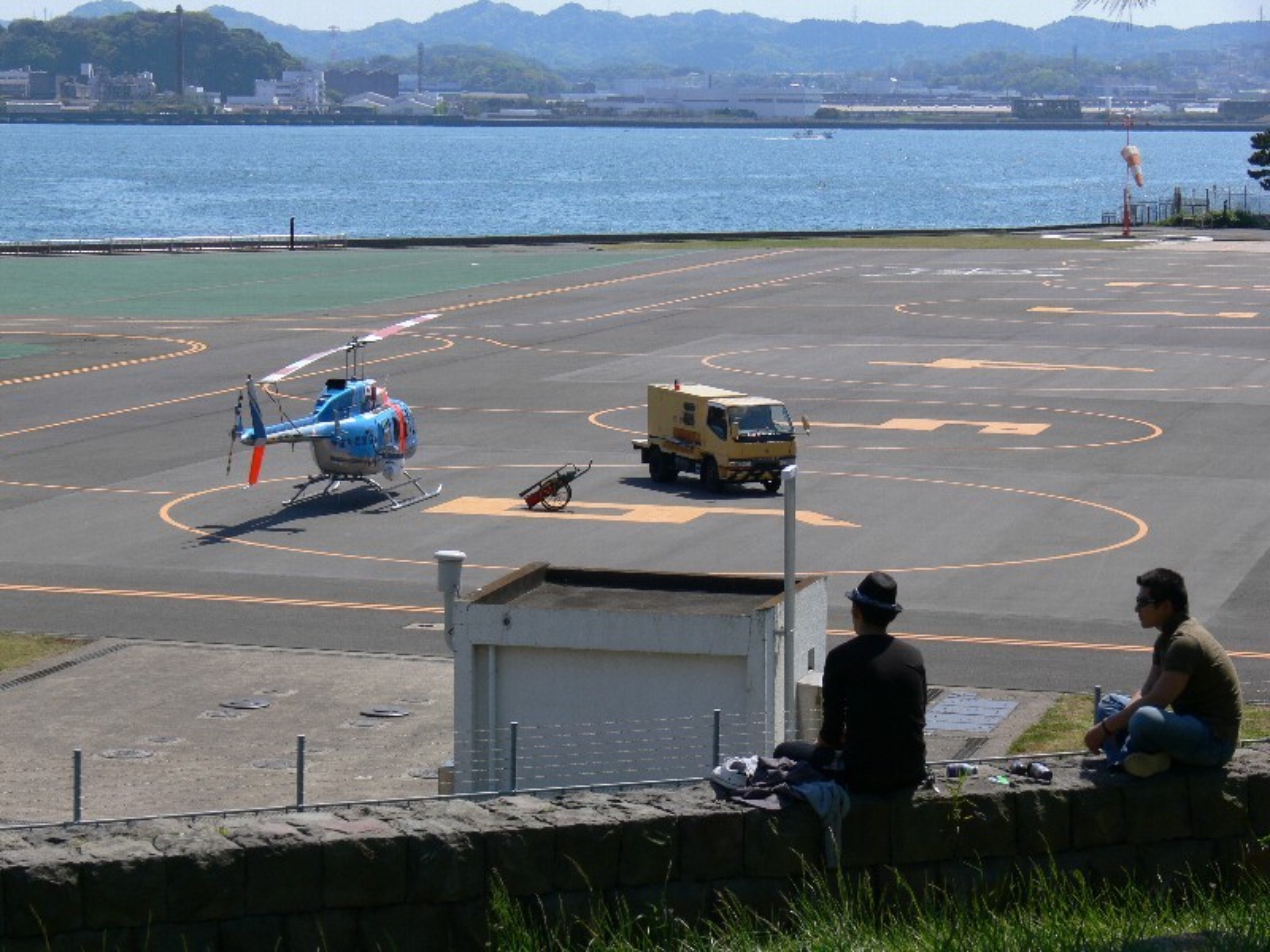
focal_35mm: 101
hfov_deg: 19.4
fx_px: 3706
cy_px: 476
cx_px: 635
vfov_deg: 14.6
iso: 80
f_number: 5.6
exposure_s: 1/400
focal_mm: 21.4
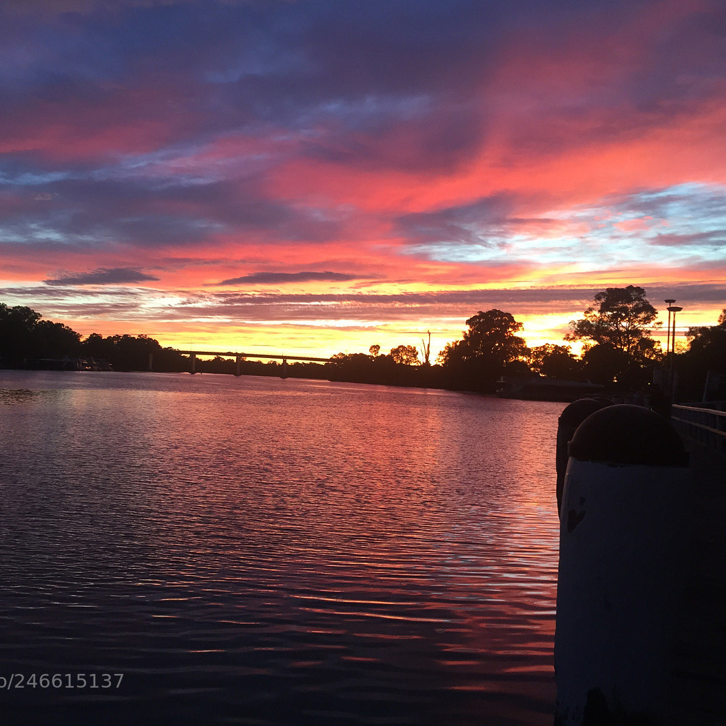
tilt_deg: +0.9
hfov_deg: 47.0
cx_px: 295
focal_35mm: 35
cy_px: 358
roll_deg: -2.8
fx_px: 830
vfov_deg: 47.2
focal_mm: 4.15
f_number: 2.2
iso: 40
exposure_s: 1/33
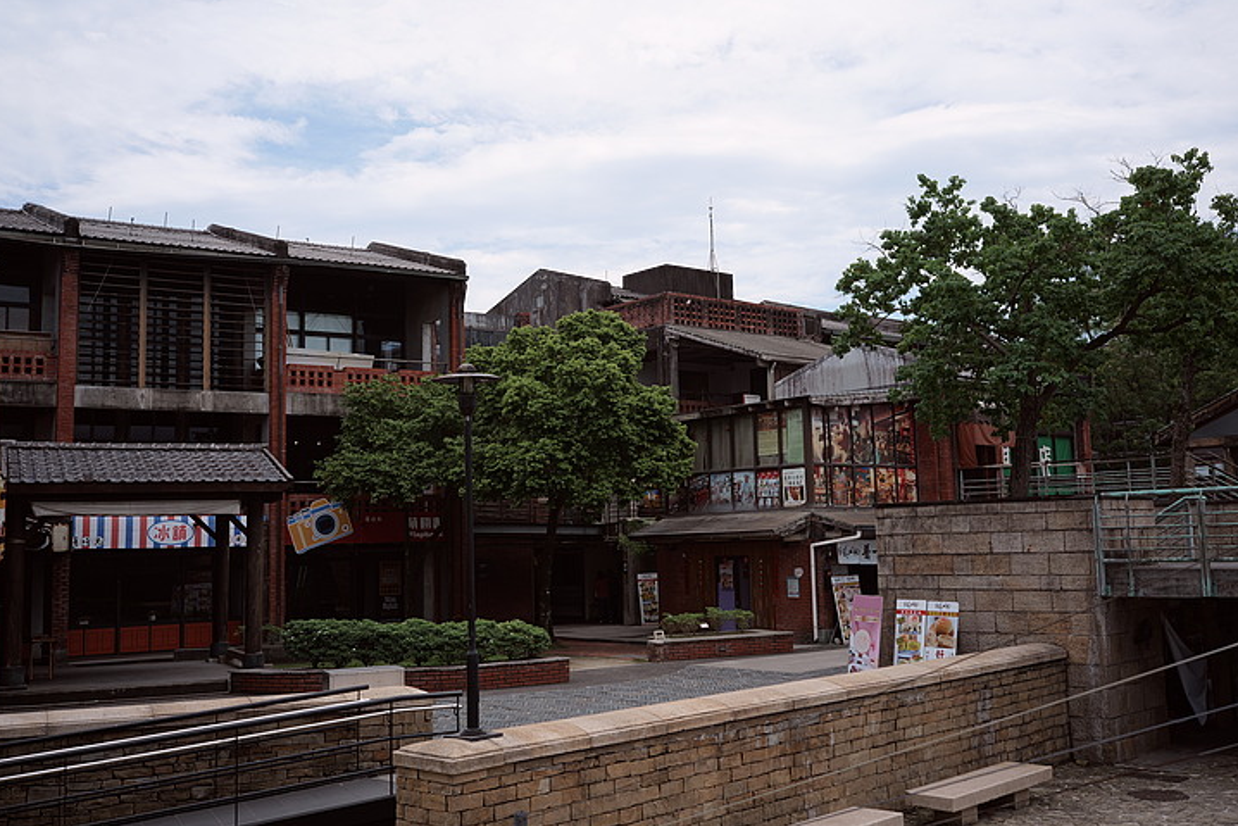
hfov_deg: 50.7
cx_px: 652
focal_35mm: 38
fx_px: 1307
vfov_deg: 35.1
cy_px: 383
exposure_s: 1/500
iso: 200
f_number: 5.6
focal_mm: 35
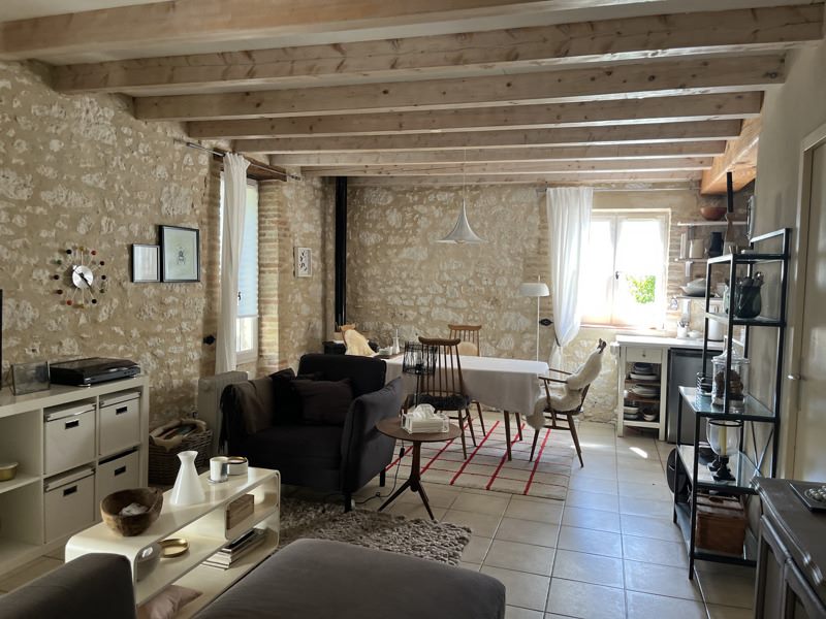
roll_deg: -1.7
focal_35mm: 26
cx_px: 413
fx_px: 620
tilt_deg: -2.8
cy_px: 310
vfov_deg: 53.1
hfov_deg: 67.3
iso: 125
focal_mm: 5.1
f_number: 1.6
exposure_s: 1/121
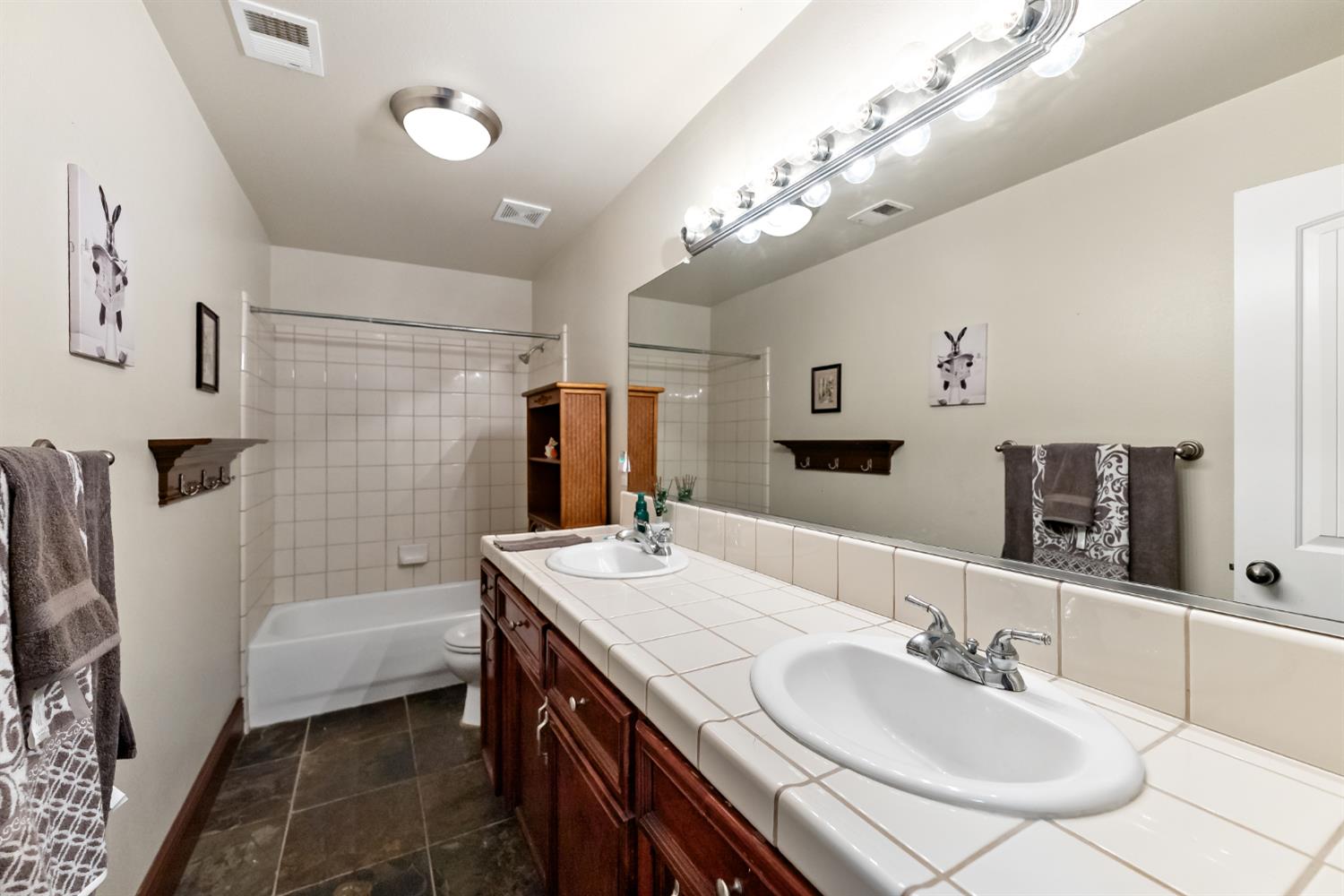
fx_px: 523
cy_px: 448
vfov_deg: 81.2
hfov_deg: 104.3
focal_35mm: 14
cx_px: 672
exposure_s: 1/160
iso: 1000
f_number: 4
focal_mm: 14
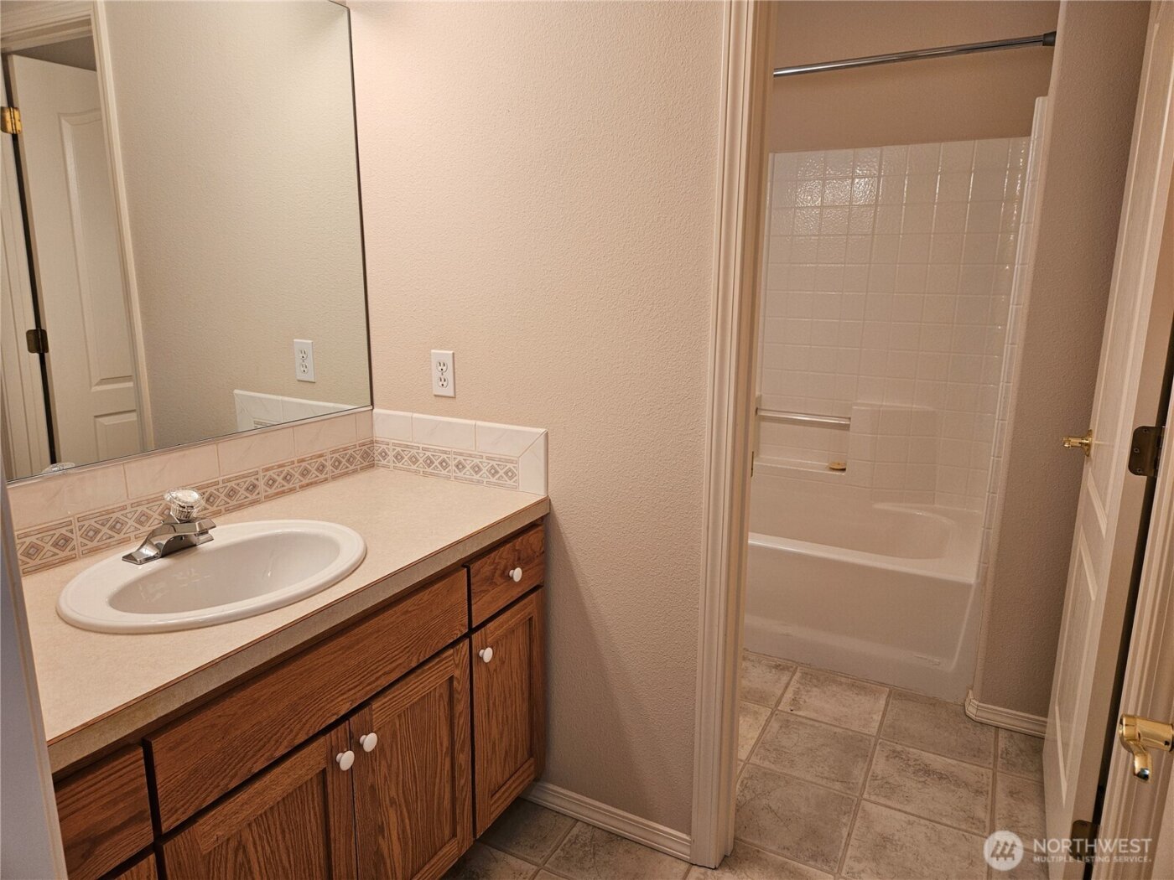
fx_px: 780
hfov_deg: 73.9
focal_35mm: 23
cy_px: 440
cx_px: 587
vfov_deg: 58.9
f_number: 1.8
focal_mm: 5.4
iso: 125
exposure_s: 1/120
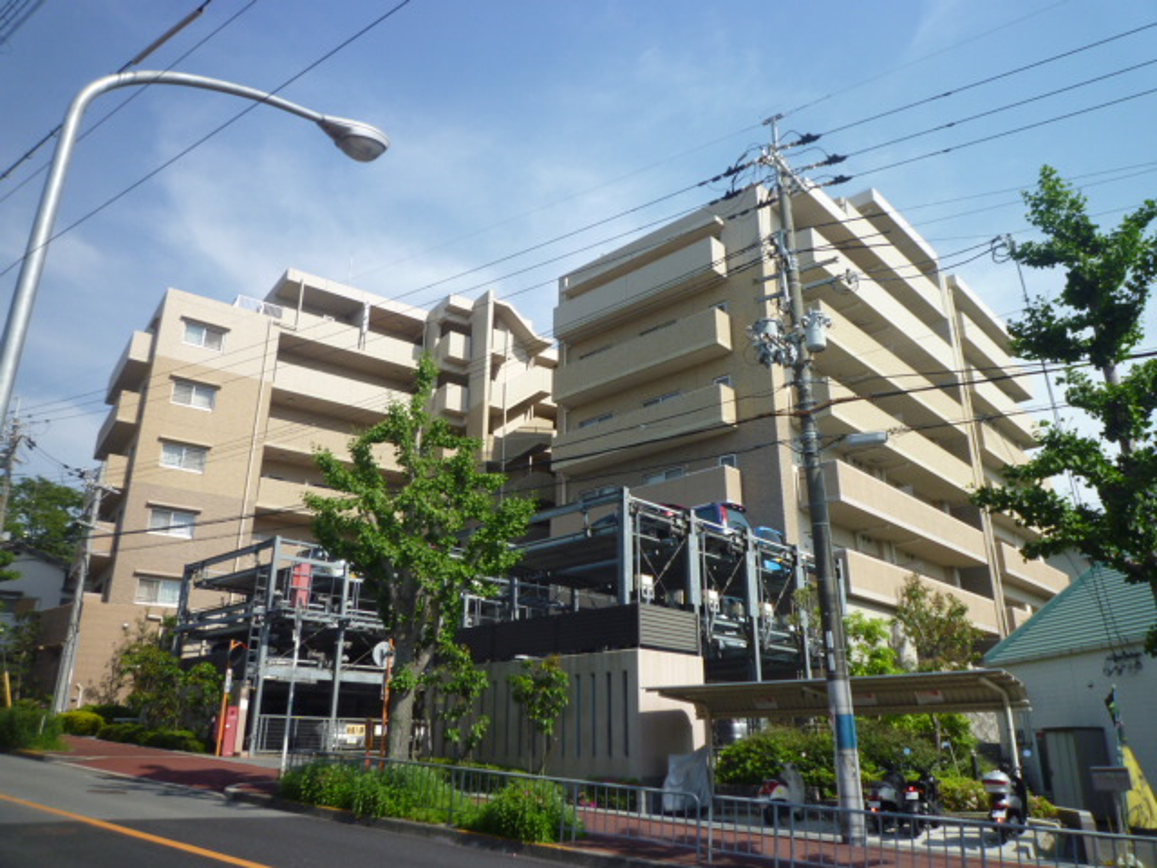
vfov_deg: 54.9
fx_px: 836
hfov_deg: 69.4
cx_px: 578
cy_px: 434
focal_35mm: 25
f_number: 4
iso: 100
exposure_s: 1/500
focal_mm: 4.4
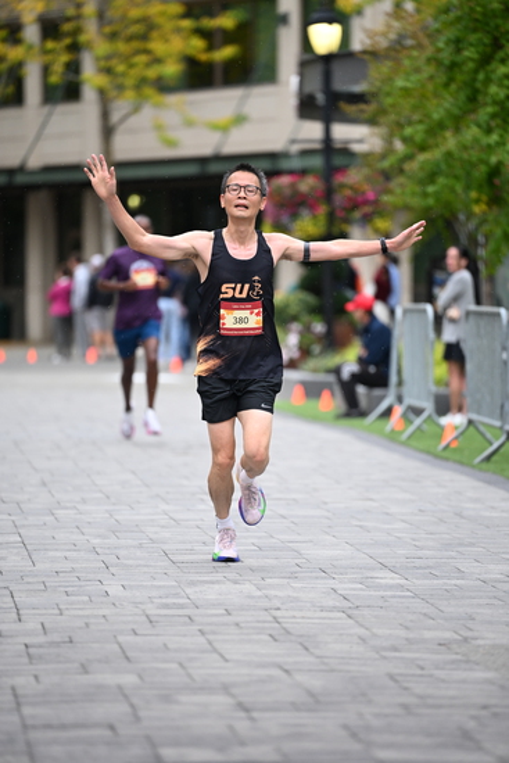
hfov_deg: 6.9
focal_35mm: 200
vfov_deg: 10.3
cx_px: 254
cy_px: 382
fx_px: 4239
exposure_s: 1/1600
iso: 1250
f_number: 2.8
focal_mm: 200
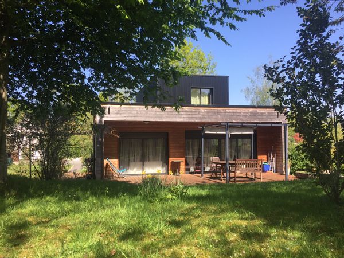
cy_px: 129
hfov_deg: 61.7
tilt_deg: +3.7
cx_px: 172
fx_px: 288
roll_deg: -0.4
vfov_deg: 48.2
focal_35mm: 29
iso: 32
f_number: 2.2
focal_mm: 4.15
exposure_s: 1/879
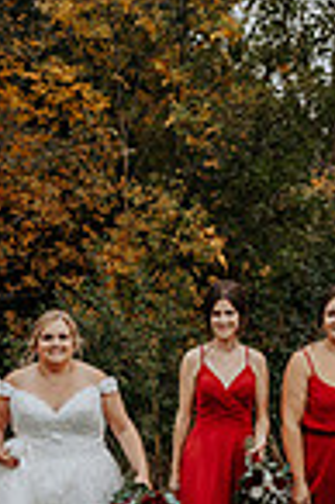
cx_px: 102
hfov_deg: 12.0
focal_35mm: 114
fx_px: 1595
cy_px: 107
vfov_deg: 17.8
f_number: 2.8
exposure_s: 1/1000
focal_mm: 37
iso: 200
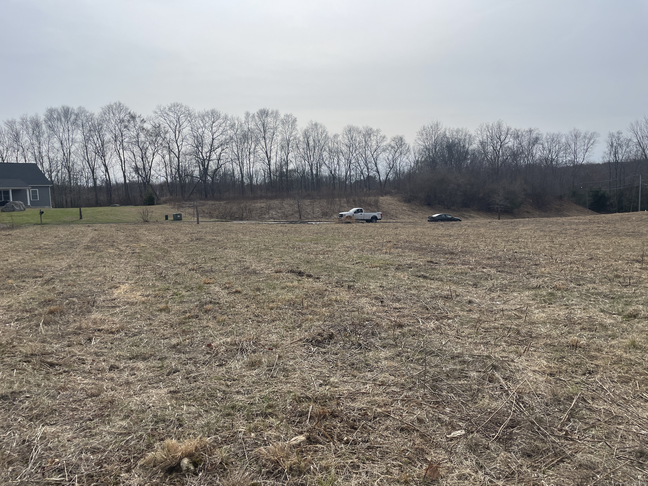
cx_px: 324
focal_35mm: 26
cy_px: 243
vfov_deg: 53.1
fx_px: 487
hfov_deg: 67.3
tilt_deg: -4.6
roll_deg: +3.2
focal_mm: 4.2
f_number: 1.6
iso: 32
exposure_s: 1/8403
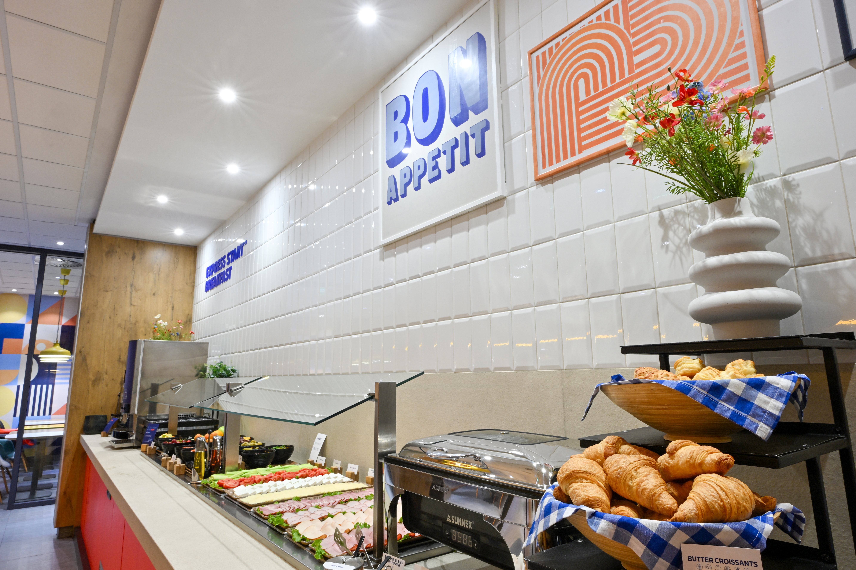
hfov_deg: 81.2
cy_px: 283
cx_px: 419
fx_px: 499
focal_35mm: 21
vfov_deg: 59.5
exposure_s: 4
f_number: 16
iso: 100
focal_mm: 20
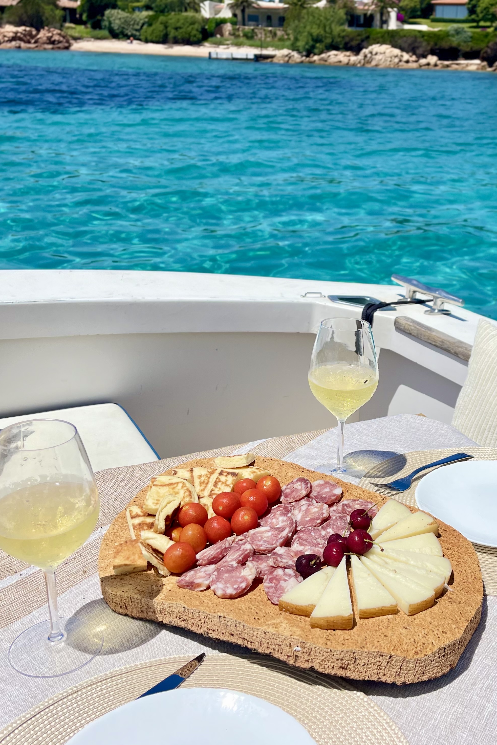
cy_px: 378
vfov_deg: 51.9
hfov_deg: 35.4
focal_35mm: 37
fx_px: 766
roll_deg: -1.4
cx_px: 355
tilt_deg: -22.8
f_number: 1.6
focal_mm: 5.1
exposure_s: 1/7407
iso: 50
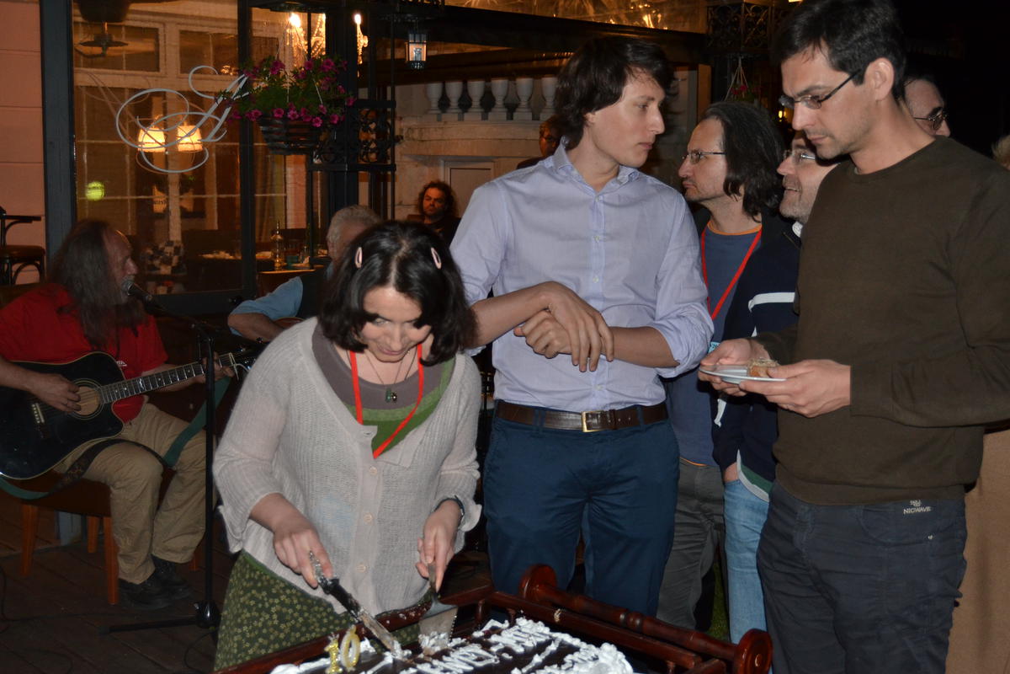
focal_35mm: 45
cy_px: 337
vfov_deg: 29.9
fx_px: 1262
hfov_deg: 43.6
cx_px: 505
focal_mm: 30
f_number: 4.2
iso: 800
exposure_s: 1/60
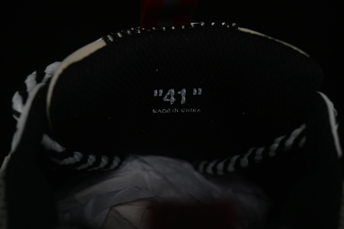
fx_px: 717
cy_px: 114
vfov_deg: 18.2
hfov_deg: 27.0
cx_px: 172
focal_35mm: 75
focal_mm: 50
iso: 160
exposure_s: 1/60
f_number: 6.3
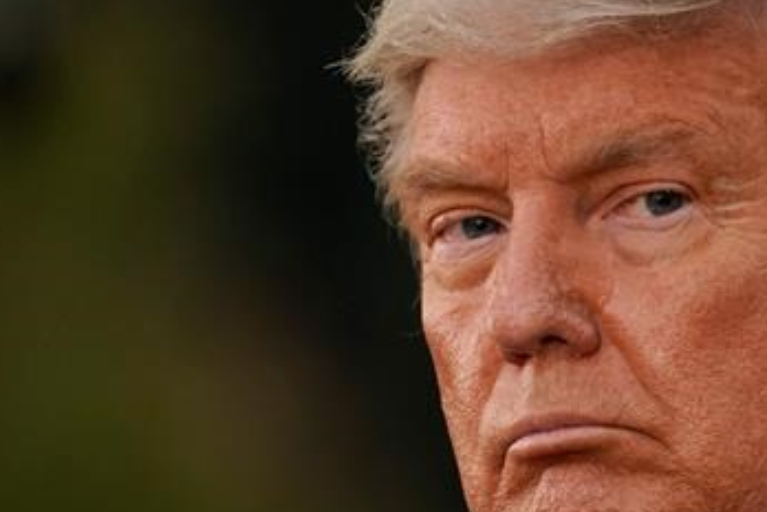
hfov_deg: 1.8
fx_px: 23860
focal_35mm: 1120
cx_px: 613
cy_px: 332
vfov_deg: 1.2
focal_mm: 600
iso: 4000
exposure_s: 1/320
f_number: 6.3
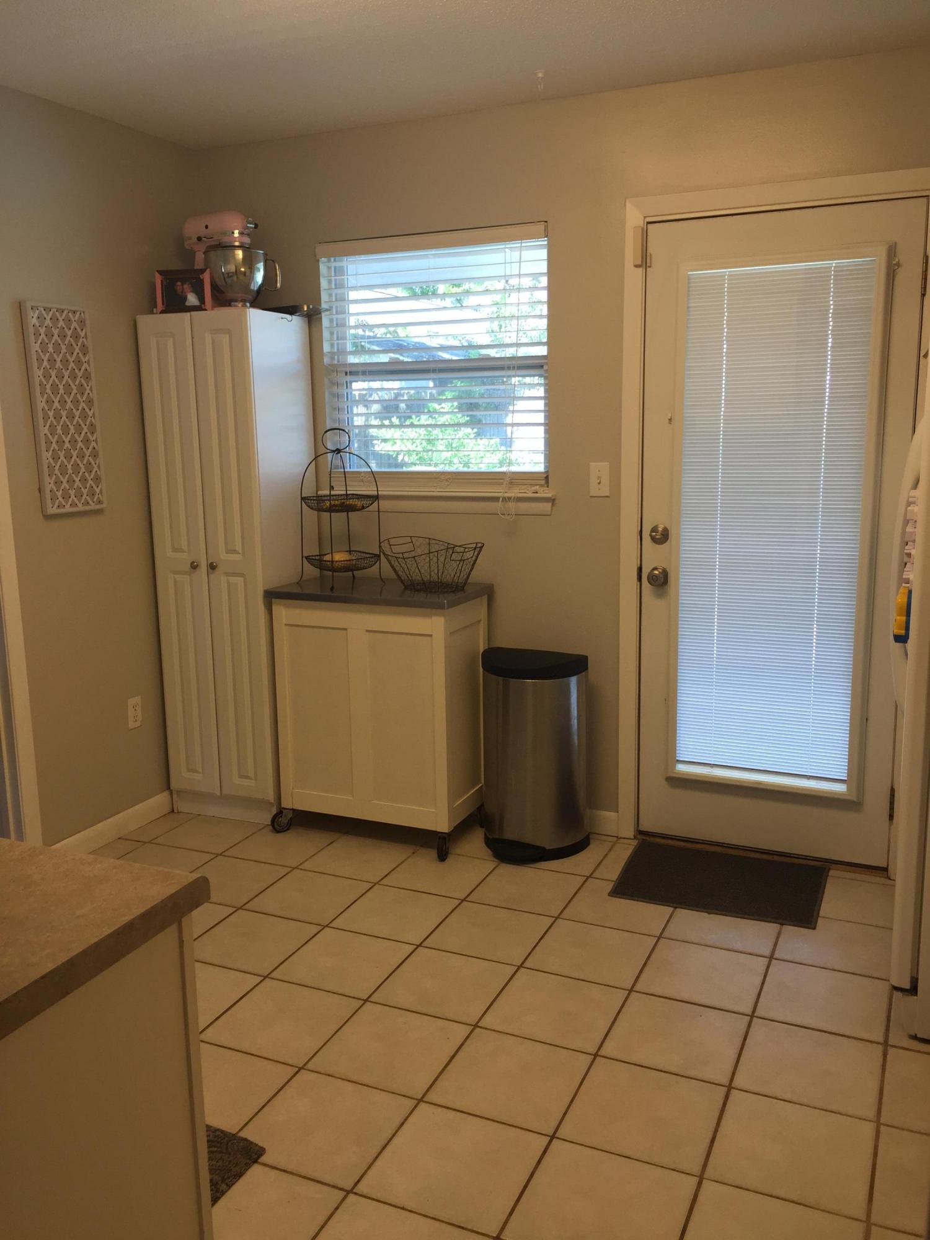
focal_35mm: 29
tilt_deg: -10.0
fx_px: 1039
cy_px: 620
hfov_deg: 48.2
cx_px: 465
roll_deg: +1.5
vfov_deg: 61.7
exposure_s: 1/60
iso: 40
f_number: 2.2
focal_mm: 4.15
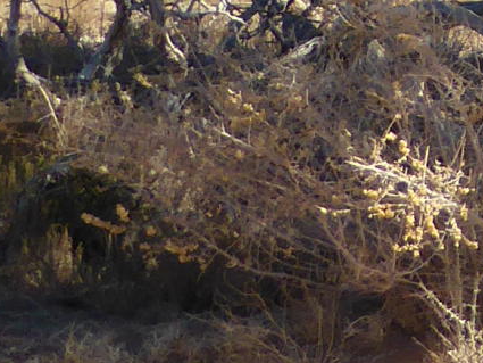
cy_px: -413
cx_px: 1637
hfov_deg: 6.8
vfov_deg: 5.7
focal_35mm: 254
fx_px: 3545
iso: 100
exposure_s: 1/400
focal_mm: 6.3
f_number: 3.7
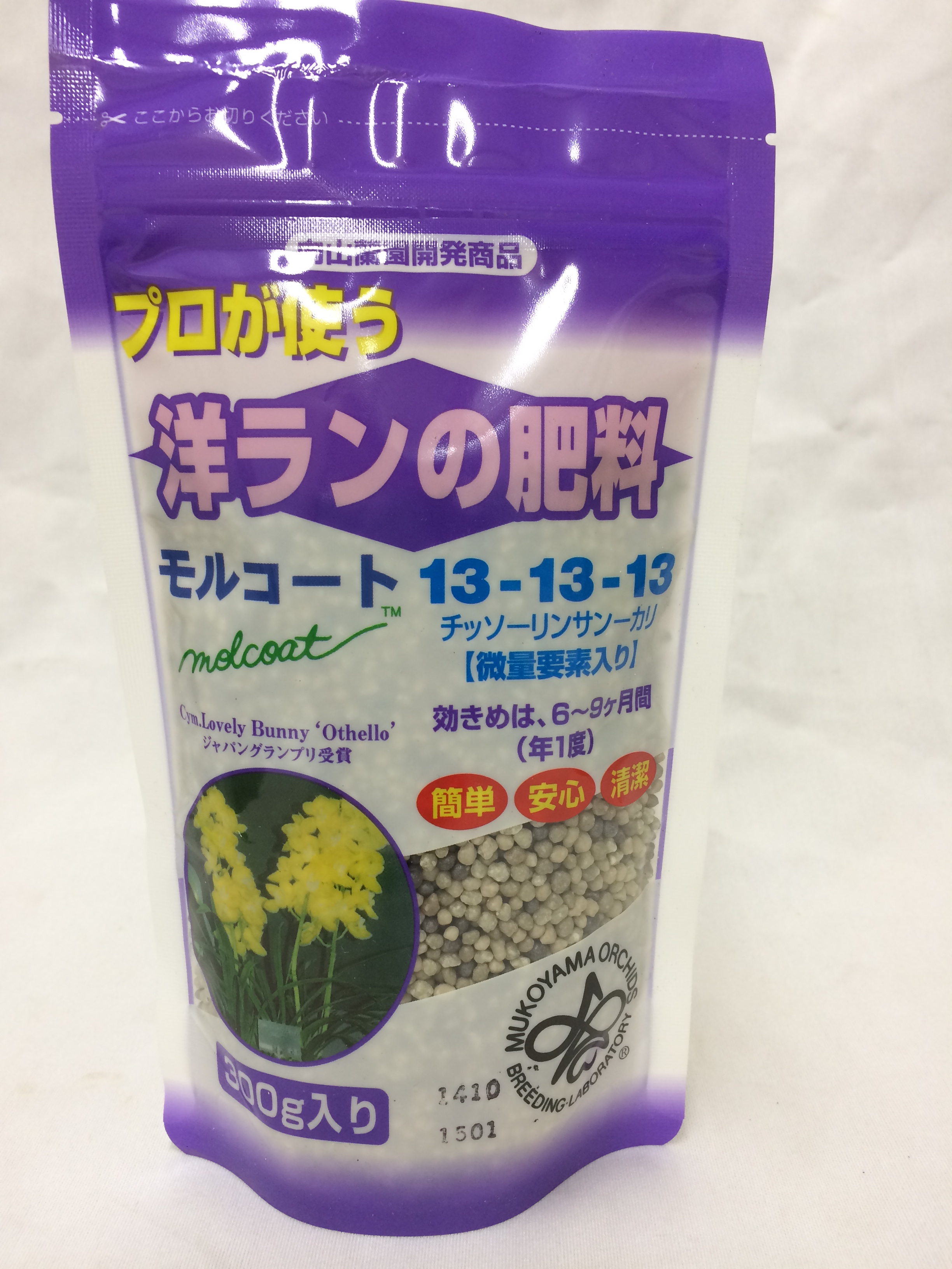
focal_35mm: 29
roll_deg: +0.5
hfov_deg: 48.2
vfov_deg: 61.7
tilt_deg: -14.9
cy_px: 634
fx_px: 1063
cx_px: 476
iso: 50
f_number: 2.2
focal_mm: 4.15
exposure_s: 1/30
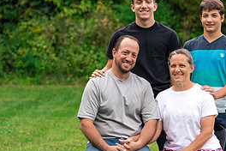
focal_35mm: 201
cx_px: 182
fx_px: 1262
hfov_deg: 10.2
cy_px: 114
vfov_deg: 6.8
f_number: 2.8
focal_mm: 85
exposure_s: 1/1000
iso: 400
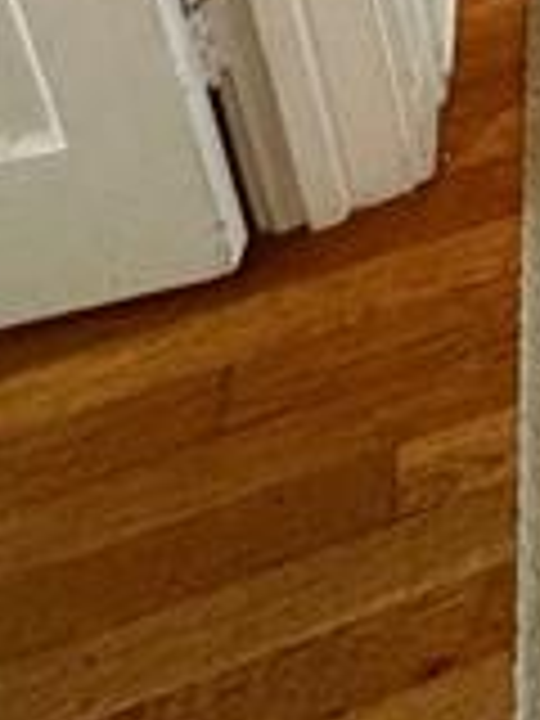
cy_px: -932
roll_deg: +1.5
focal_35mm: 67
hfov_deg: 17.4
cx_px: 1004
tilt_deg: -18.6
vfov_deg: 16.1
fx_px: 1394
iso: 400
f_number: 2.2
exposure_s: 1/60
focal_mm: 2.22
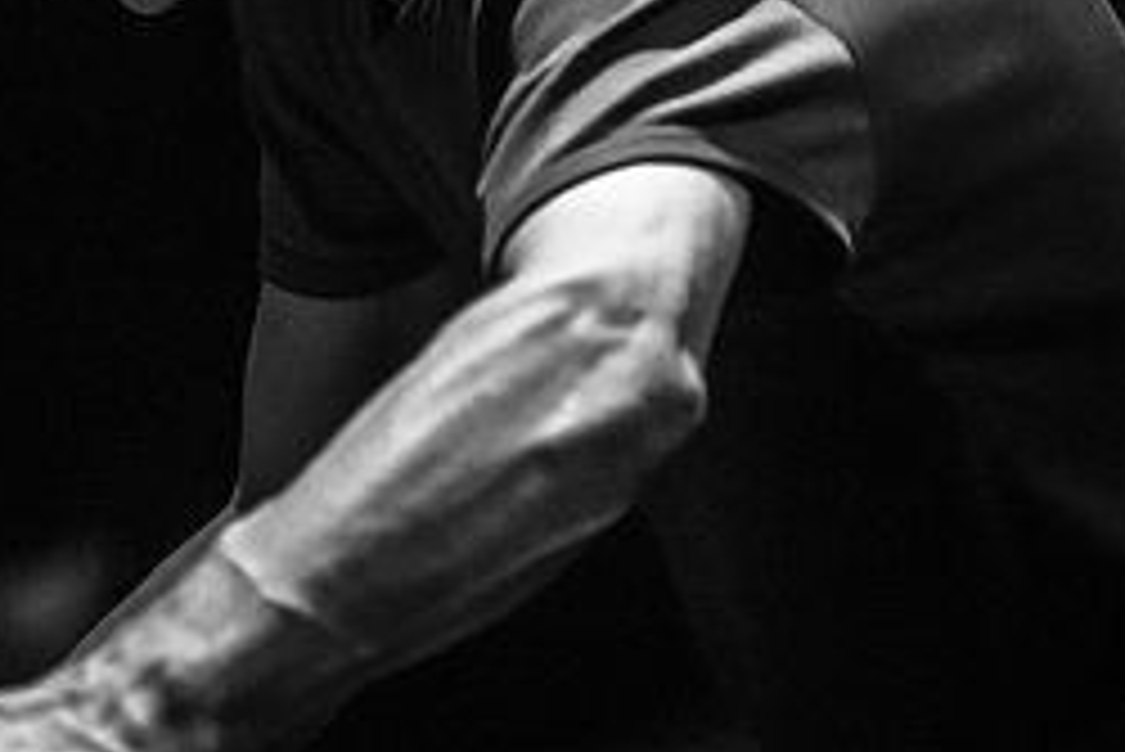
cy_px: -34
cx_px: 4
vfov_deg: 4.0
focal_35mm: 345
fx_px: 10787
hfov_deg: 6.0
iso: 3200
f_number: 2.8
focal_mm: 120
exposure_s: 1/80
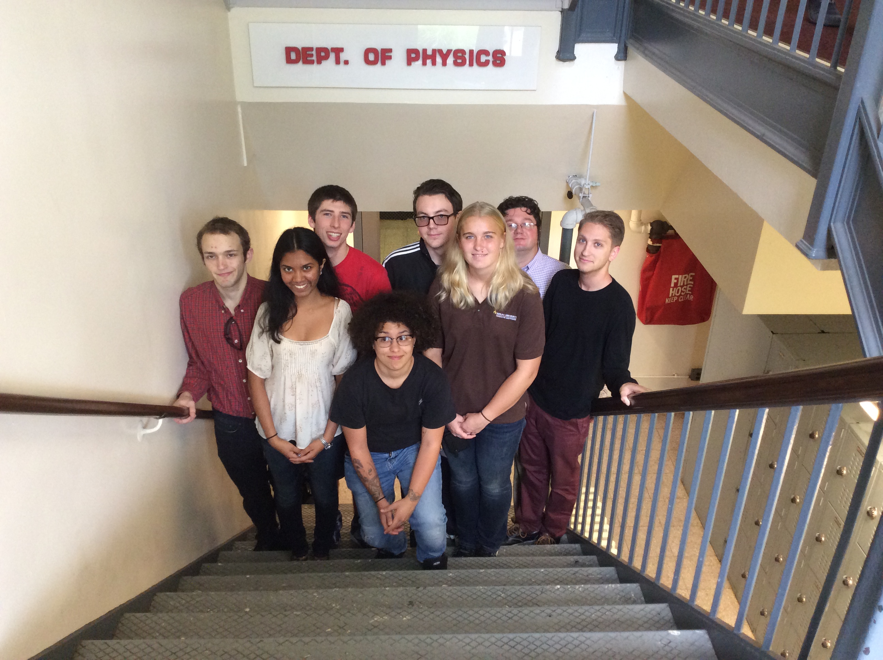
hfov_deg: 56.9
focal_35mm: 32
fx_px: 815
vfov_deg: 44.1
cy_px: 330
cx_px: 442
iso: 125
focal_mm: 3.3
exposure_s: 1/24
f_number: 2.4
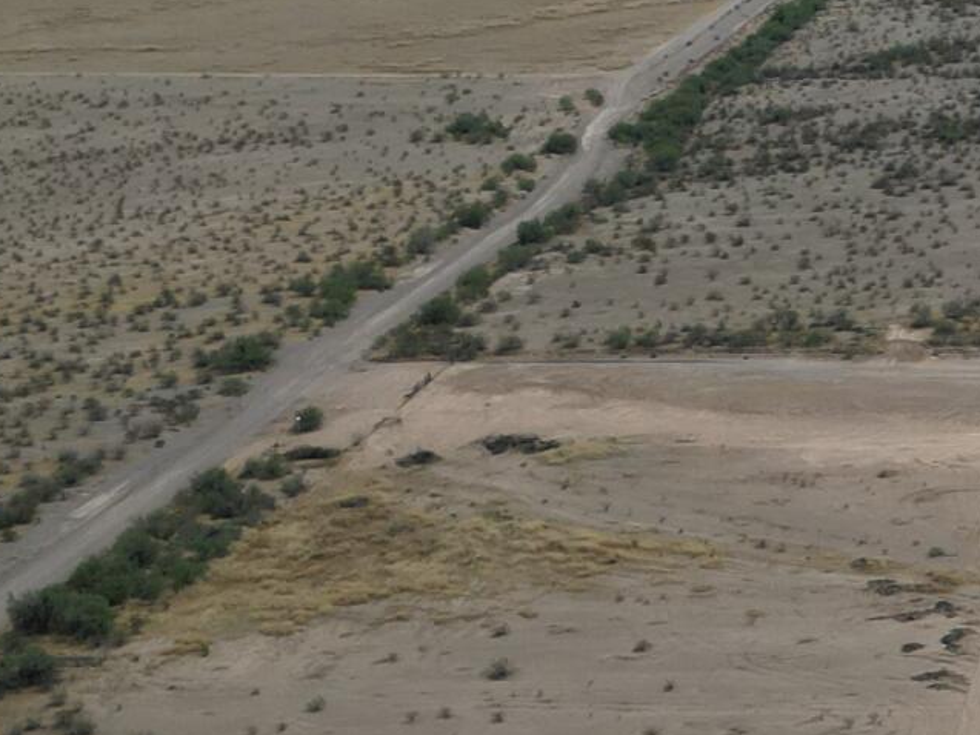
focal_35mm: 113
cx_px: 1449
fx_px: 3200
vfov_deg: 12.6
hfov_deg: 16.0
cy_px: 1007
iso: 100
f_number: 1.7
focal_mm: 6.72
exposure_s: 1/3200
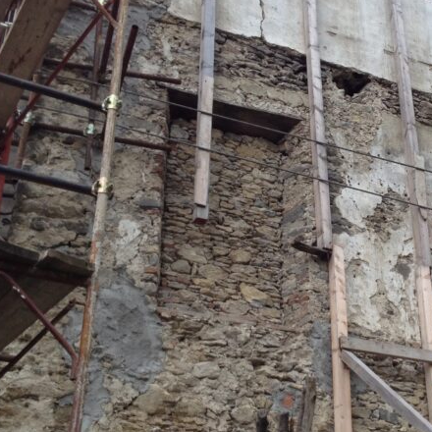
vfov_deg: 24.0
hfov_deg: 23.6
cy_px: 216
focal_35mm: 72
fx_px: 1017
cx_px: 351
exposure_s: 1/120
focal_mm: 4.28
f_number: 2.4
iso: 80
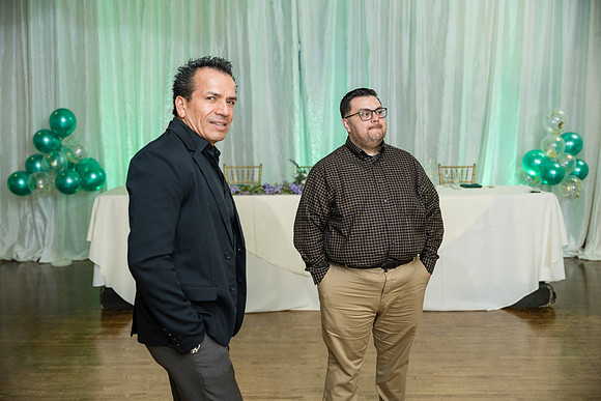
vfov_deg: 31.3
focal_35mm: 43
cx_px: 300
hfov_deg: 45.6
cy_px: 200
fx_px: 715
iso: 1600
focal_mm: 42.8
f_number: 2.8
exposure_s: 1/250
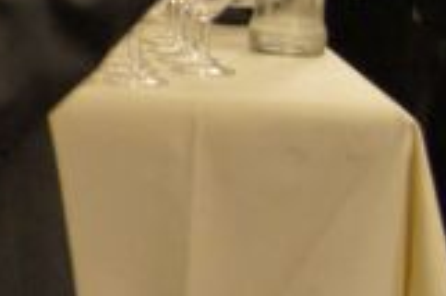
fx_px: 2995
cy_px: -263
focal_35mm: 242
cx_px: -862
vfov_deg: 5.6
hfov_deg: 7.5
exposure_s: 1/40
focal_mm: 26
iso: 1600
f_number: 4.5
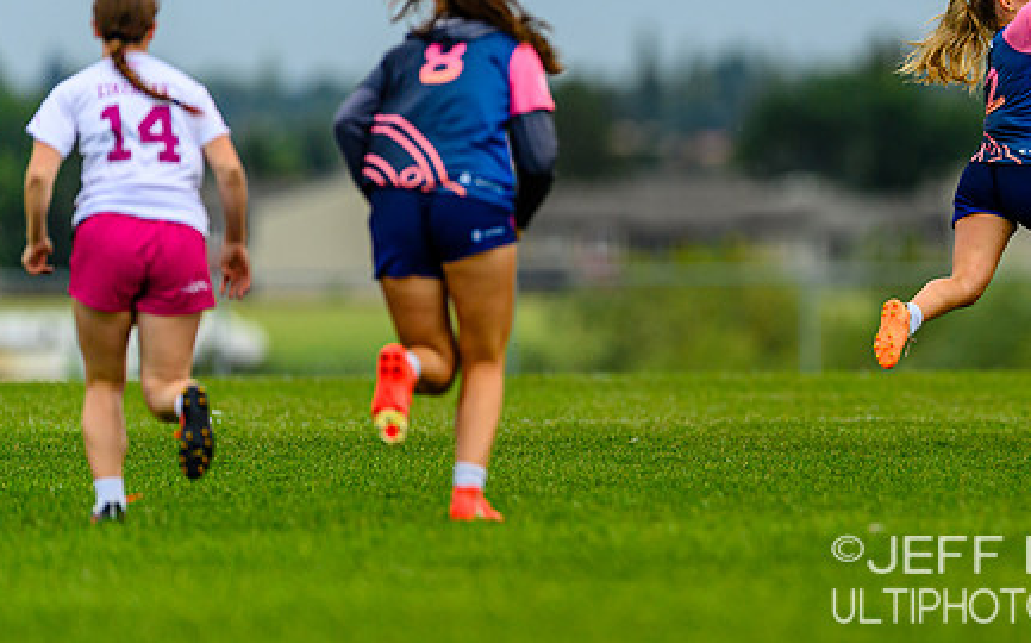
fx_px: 23362
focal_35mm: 832
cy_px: 197
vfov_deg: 1.6
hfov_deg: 2.5
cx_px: 975
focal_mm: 400
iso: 100
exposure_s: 1/1250
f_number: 3.2
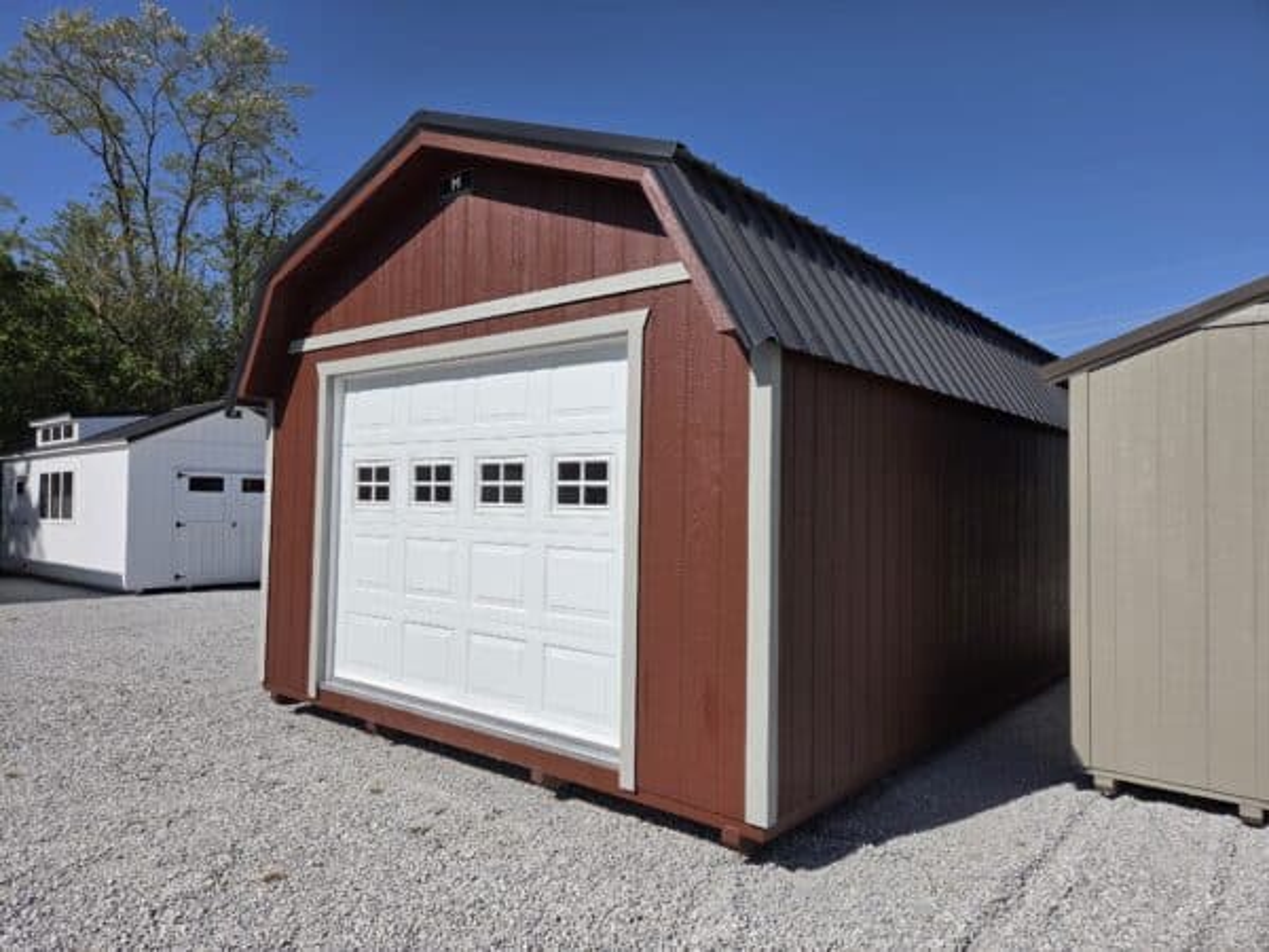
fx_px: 843
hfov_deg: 73.9
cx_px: 634
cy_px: 476
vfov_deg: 58.9
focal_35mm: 23
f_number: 1.8
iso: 80
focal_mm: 5.4
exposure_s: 1/7107
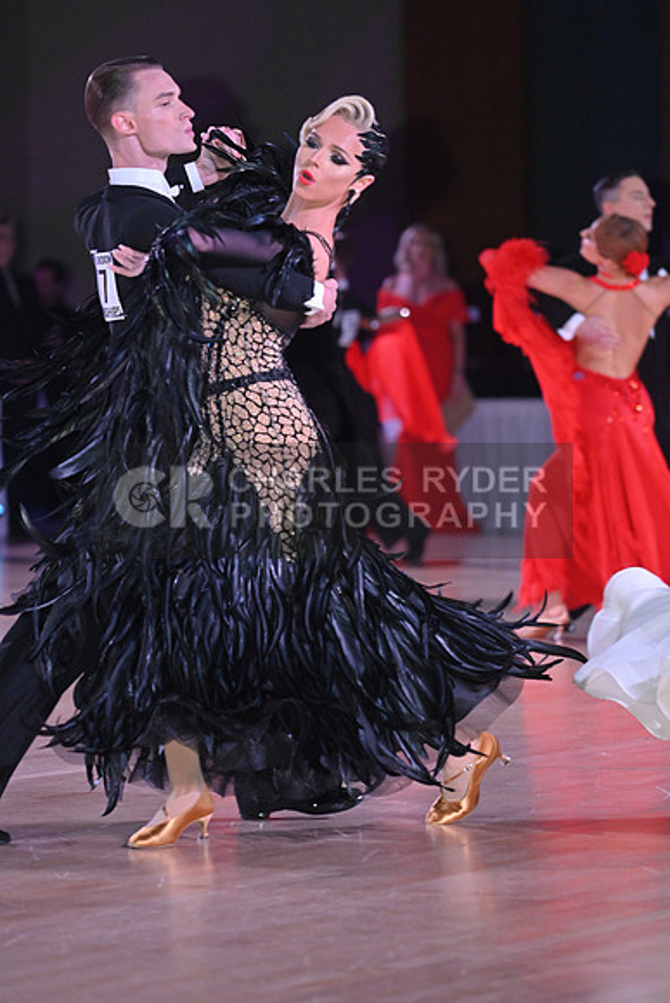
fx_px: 5580
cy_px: 502
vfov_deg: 10.3
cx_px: 335
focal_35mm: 200
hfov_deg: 6.9
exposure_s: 1/400
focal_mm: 200
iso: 3200
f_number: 5
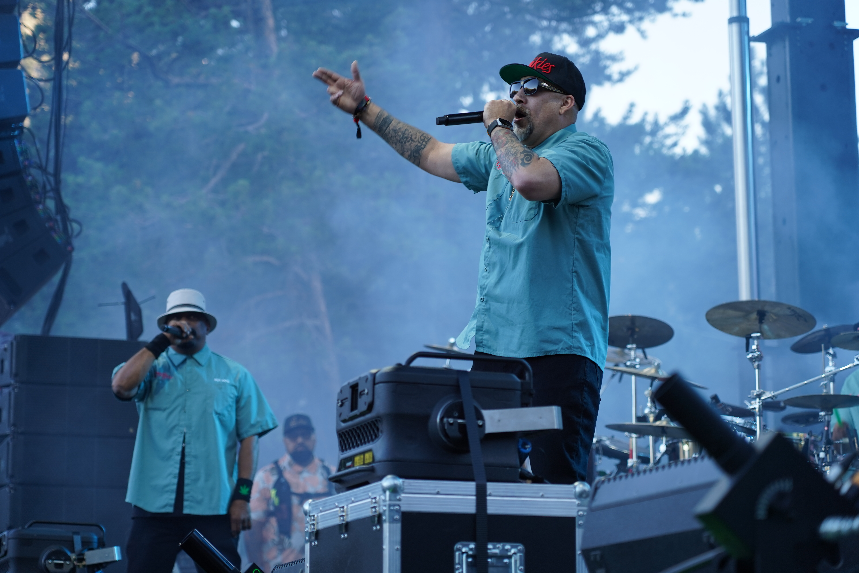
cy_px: 286
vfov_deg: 13.0
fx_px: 2505
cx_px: 430
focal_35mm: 105
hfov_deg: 19.5
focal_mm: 105
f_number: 4
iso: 200
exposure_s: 1/125
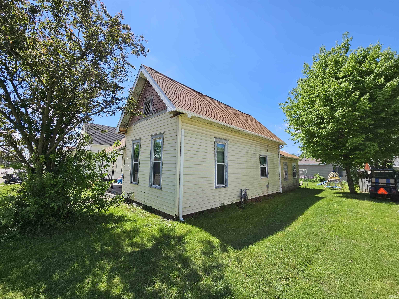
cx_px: 200
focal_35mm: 13
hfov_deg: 106.2
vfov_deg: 89.9
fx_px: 150
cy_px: 150
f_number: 2.2
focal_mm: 2.2
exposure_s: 1/1437
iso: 50
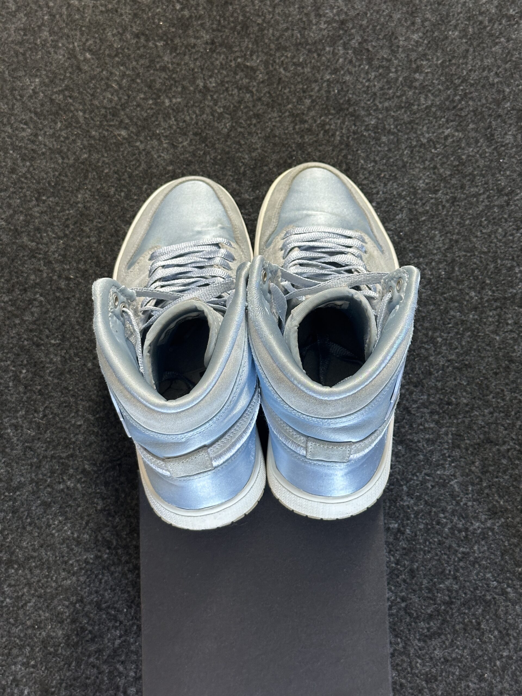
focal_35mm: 48
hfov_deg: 30.3
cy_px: 348
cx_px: 261
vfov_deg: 39.7
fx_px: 965
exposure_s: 1/33
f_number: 1.78
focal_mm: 6.86
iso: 200
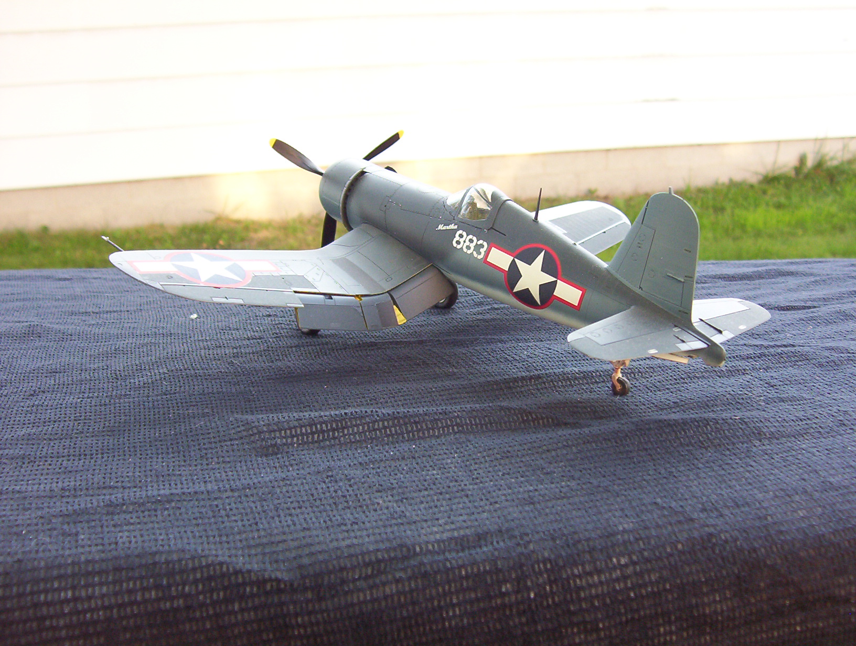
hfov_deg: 51.2
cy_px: 323
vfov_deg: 39.8
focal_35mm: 36
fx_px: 892
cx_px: 428
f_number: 2.76
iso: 100
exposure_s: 1/58.1
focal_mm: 5.54
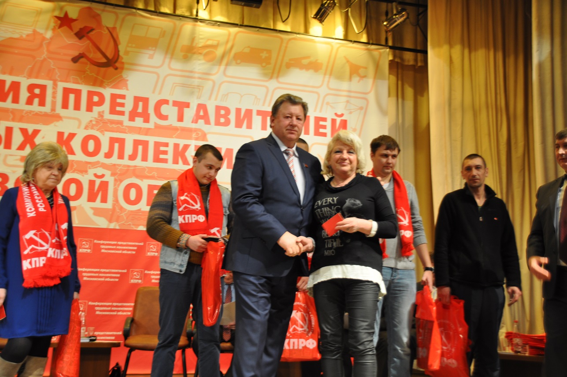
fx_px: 755
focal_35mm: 48
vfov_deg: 28.0
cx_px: 284
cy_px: 188
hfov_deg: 41.2
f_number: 4.2
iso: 400
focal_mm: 32
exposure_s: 1/20
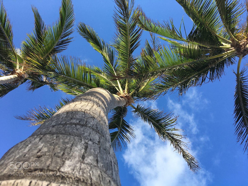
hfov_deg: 61.7
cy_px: 93
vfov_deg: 48.2
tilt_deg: +80.7
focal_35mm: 29
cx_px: 124
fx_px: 208
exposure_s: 1/538
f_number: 2.2
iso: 25
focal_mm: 4.15
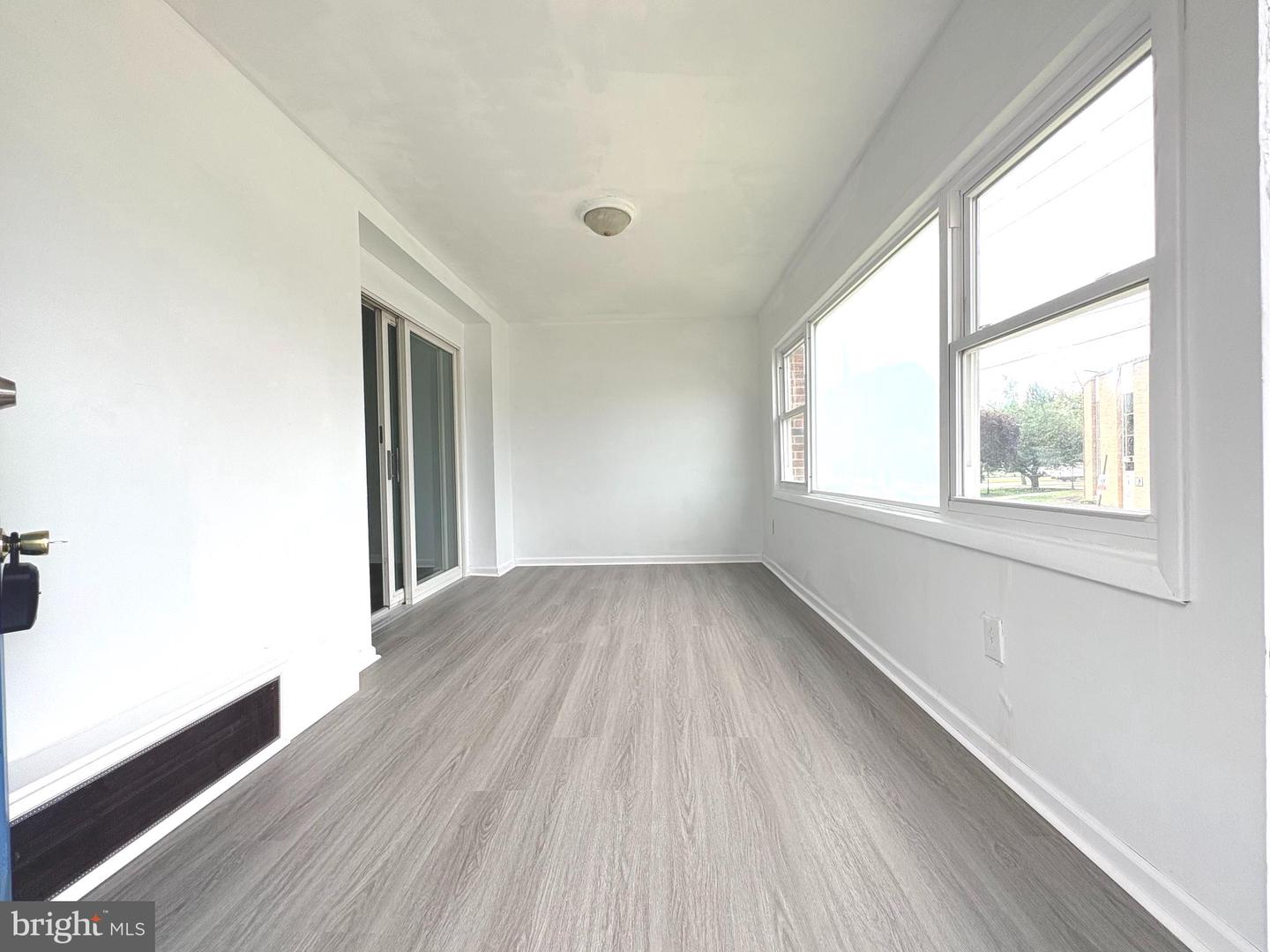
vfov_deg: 85.7
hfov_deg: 102.1
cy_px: 476
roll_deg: +1.5
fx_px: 514
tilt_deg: +0.6
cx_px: 635
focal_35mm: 14
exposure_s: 1/462
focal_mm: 2.22
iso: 64
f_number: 2.2
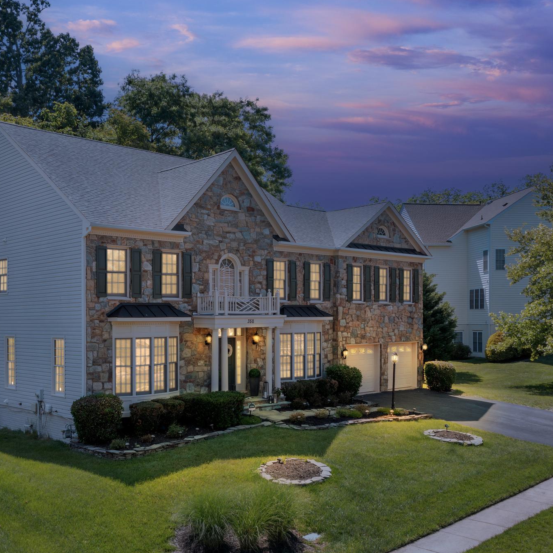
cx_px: 250
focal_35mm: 36
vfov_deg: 46.0
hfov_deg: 46.0
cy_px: 276
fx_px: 651
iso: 100
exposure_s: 1/800
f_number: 4
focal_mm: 10.26
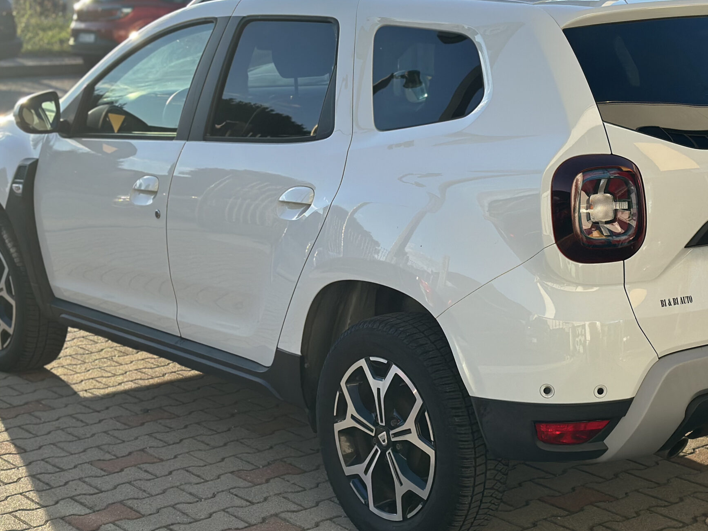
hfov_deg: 27.3
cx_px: 425
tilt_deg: -10.4
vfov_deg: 20.7
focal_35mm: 71
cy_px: 235
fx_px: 1452
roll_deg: -0.5
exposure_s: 1/2070
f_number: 1.78
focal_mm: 6.86
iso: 100
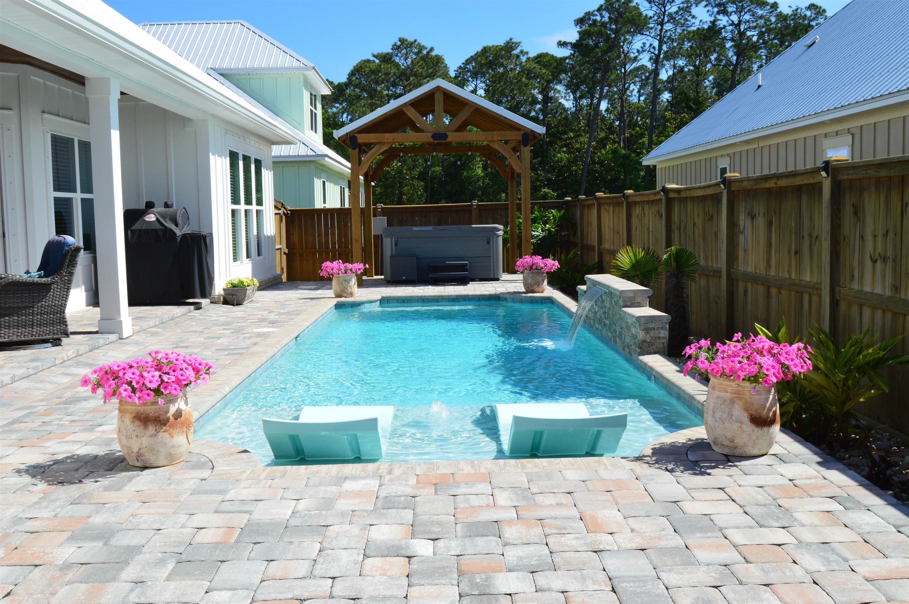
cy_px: 302
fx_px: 870
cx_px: 454
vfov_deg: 38.3
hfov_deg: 55.2
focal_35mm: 34
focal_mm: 23
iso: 400
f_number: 11
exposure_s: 1/400
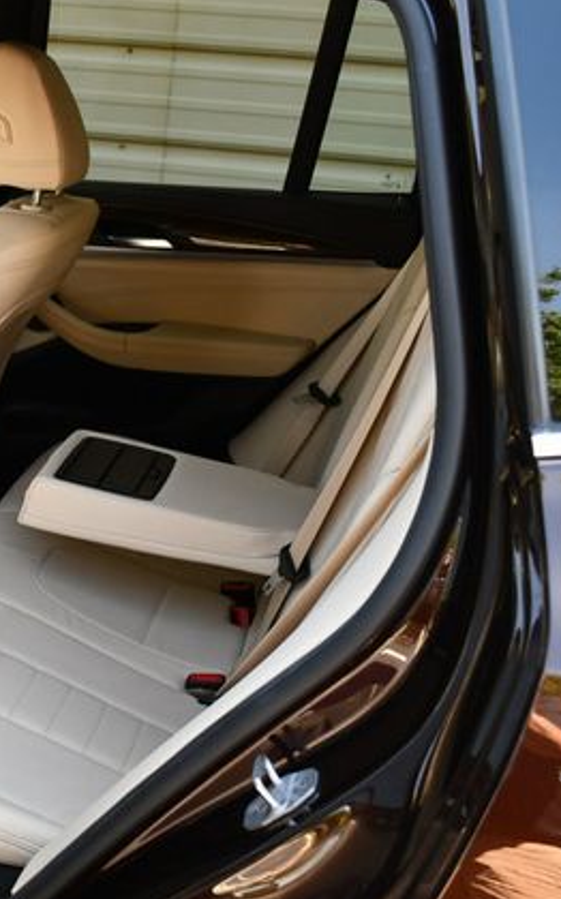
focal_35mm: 56
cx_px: -56
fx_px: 1372
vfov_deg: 36.3
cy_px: 452
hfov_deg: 21.9
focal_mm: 18
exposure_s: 1/250
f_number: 3.5
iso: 400
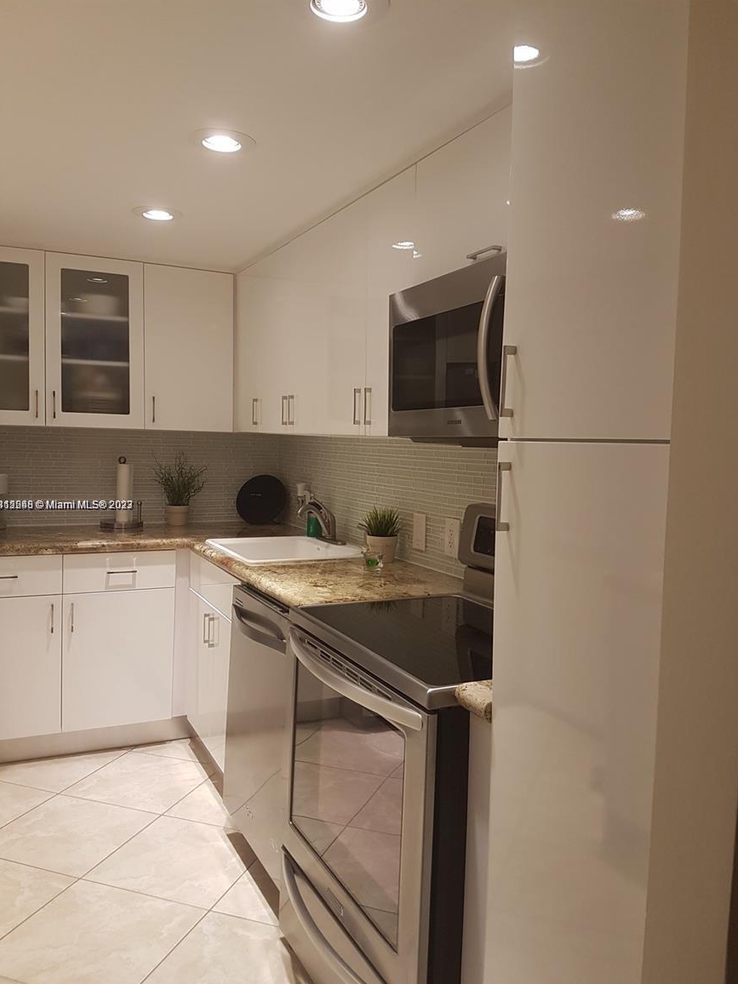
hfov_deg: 51.3
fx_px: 768
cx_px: 360
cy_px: 506
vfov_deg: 65.3
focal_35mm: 27
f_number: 1.7
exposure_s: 1/60
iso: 80
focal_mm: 4.2
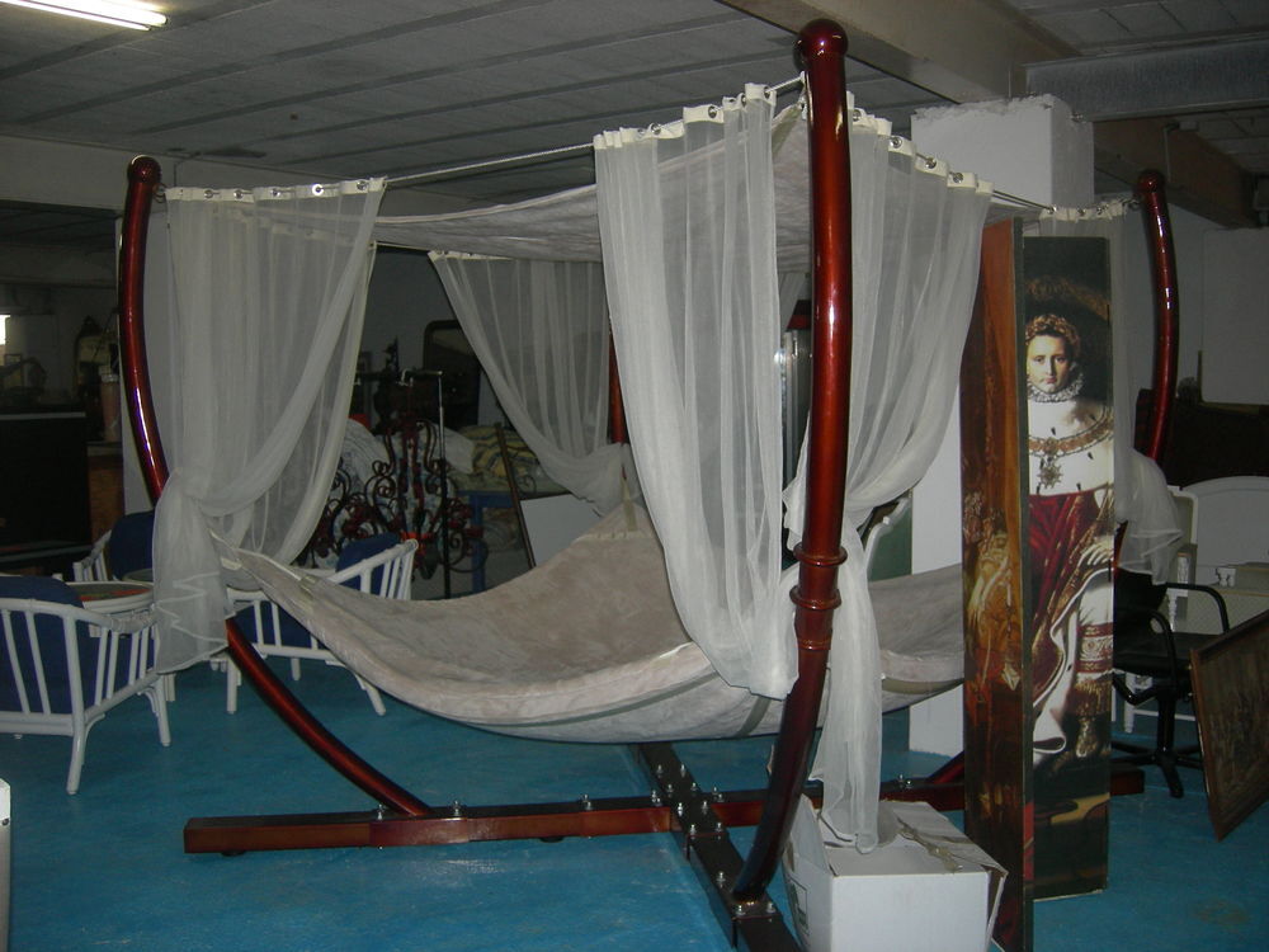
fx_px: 1320
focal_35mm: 36
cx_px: 634
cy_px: 476
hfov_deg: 51.4
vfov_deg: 39.7
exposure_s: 1/60.1
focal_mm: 7.5
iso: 154
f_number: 2.7
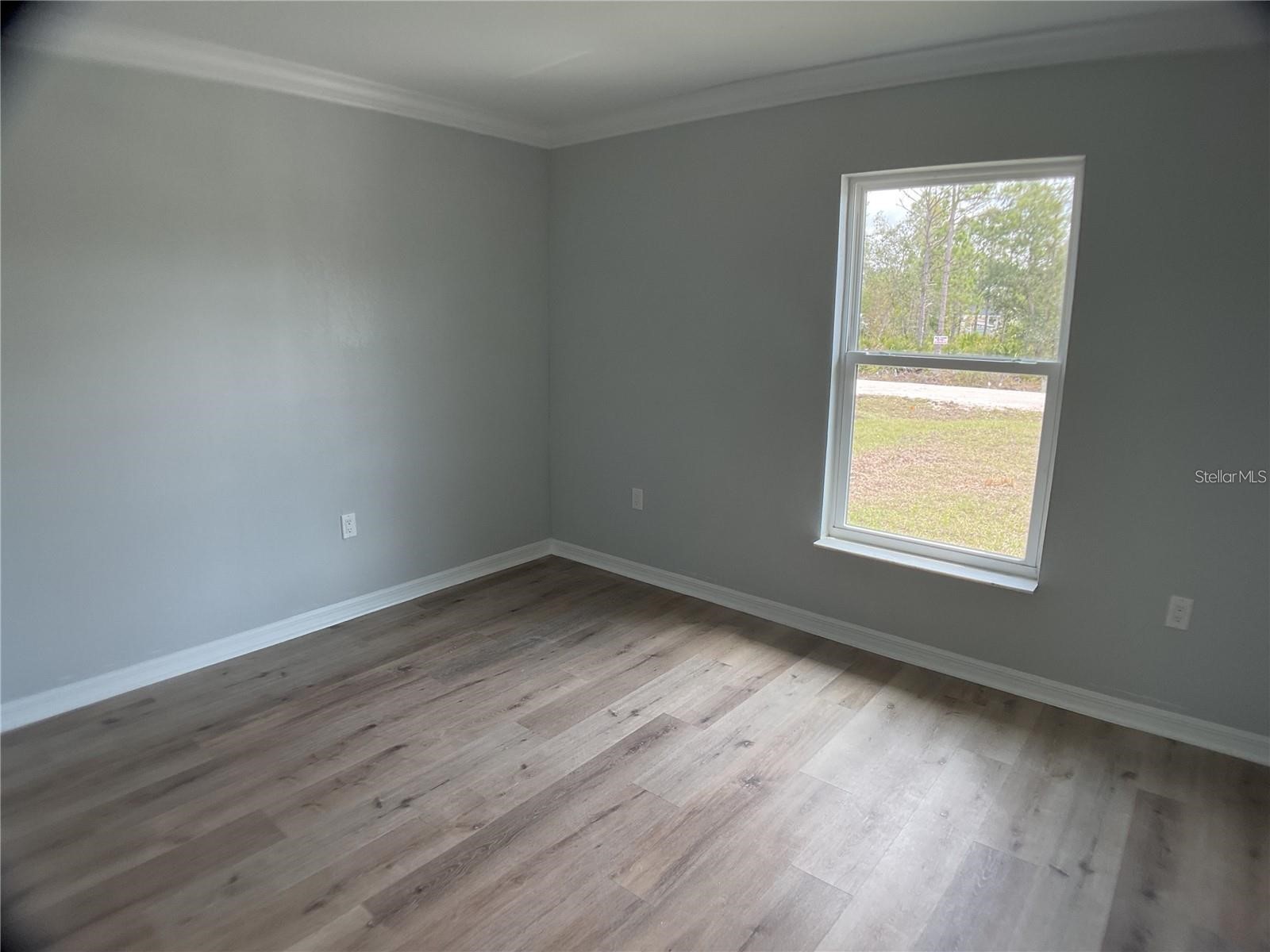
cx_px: 635
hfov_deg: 61.7
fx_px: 1064
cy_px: 476
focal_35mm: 29
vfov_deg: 48.2
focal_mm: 3
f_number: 1.8
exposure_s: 1/139
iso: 16
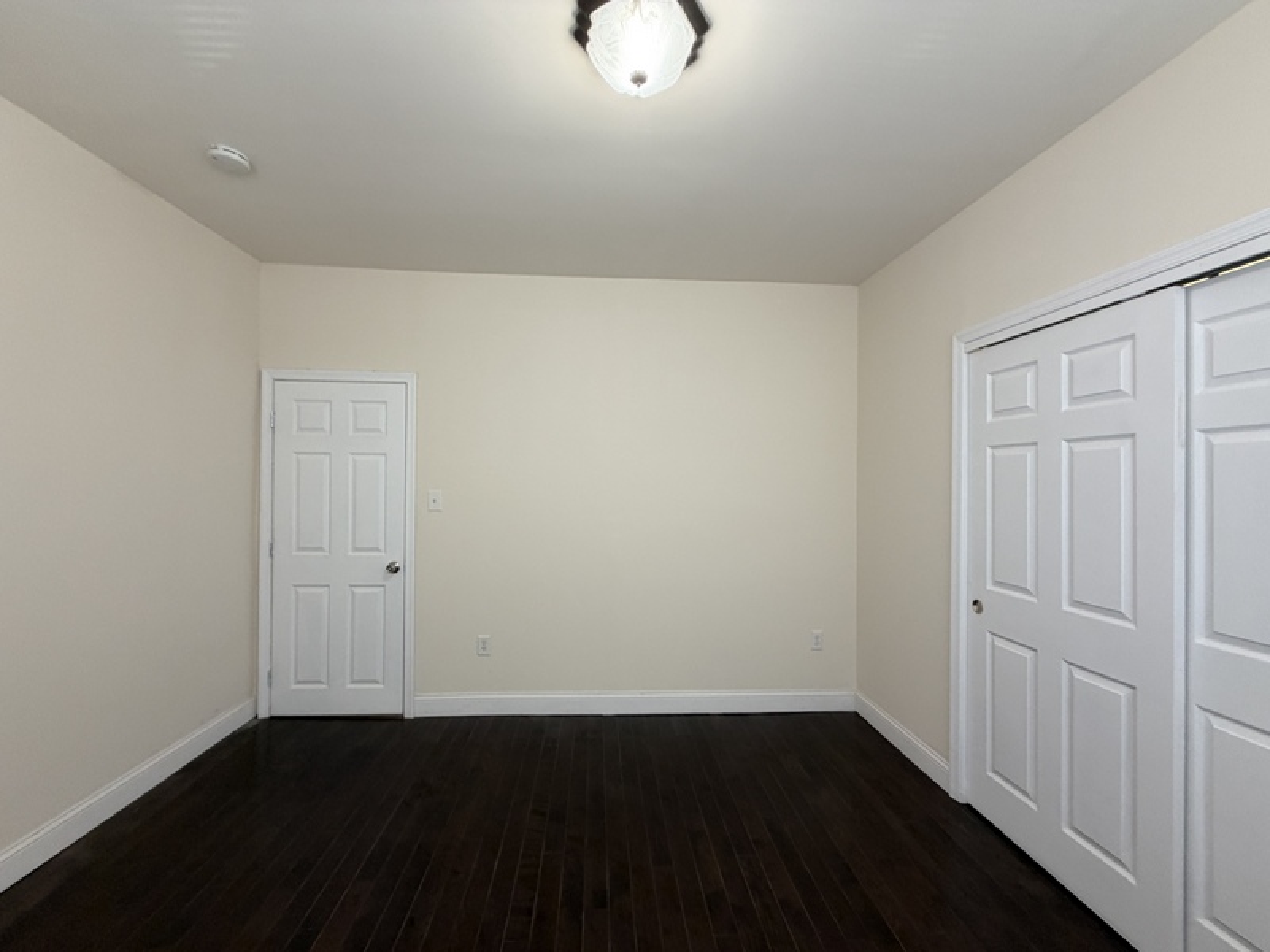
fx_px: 514
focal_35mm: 14
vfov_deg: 85.7
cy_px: 476
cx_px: 635
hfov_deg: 102.1
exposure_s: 1/60
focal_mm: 2.22
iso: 160
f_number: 2.2
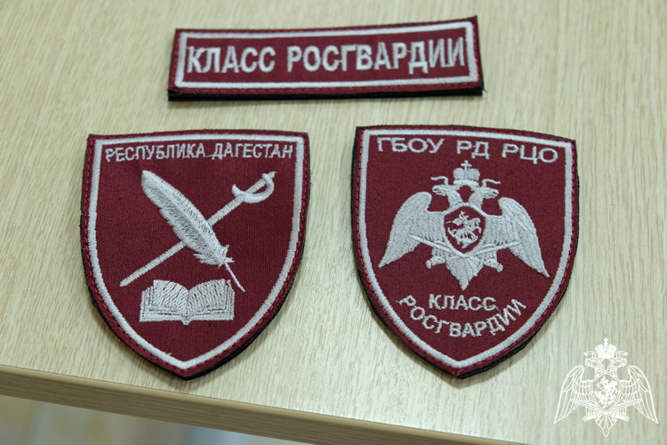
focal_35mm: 59
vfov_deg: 23.0
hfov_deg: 33.9
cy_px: 222
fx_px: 1093
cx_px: 334
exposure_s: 1/140
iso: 1250
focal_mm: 39
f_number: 3.6
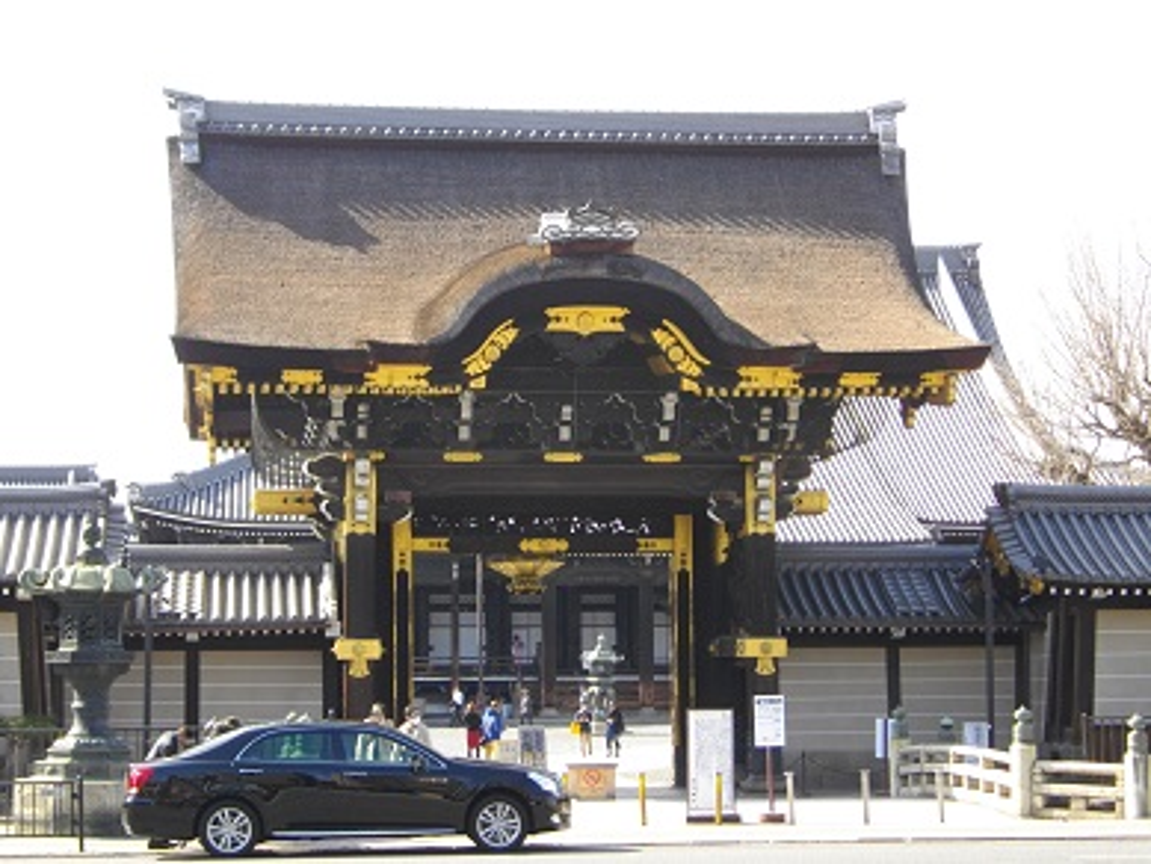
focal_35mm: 77
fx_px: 2561
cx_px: 576
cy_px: 432
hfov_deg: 25.3
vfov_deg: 19.1
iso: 126
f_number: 4.6
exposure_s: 1/160
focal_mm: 13.7
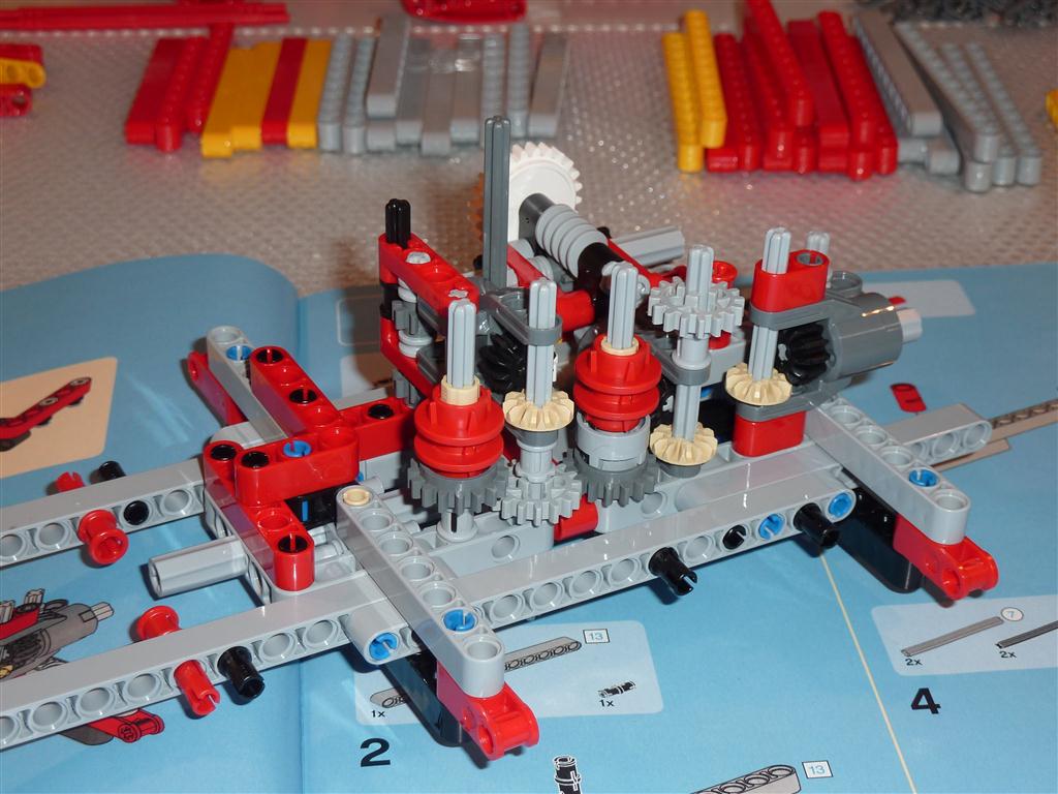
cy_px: 397
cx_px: 529
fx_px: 1926
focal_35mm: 63
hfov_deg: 30.7
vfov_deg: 23.3
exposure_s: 1/30
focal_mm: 10.3
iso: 100
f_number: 4
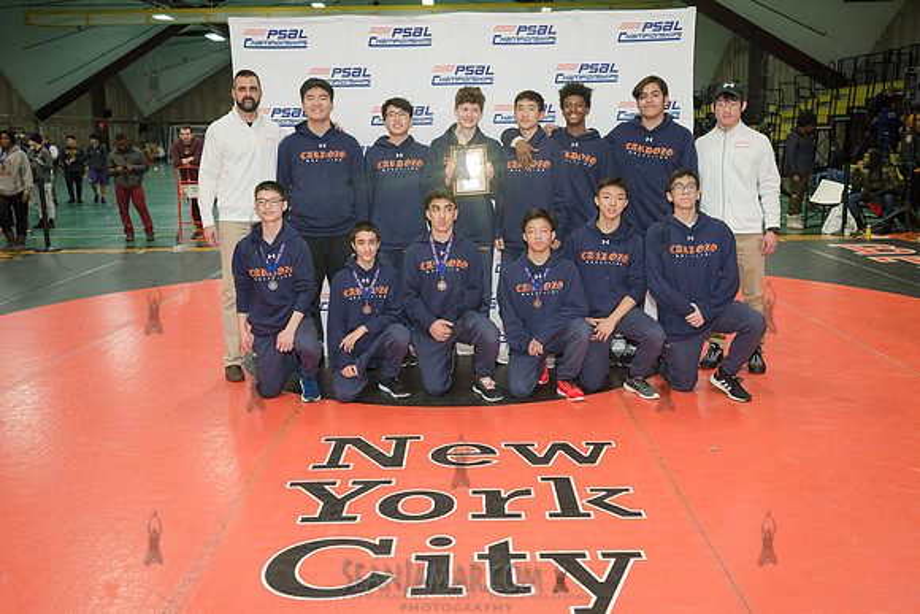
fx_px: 895
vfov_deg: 37.9
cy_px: 307
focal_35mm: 35
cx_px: 460
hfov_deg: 54.4
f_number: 5.6
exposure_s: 1/160
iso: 2500
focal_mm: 35
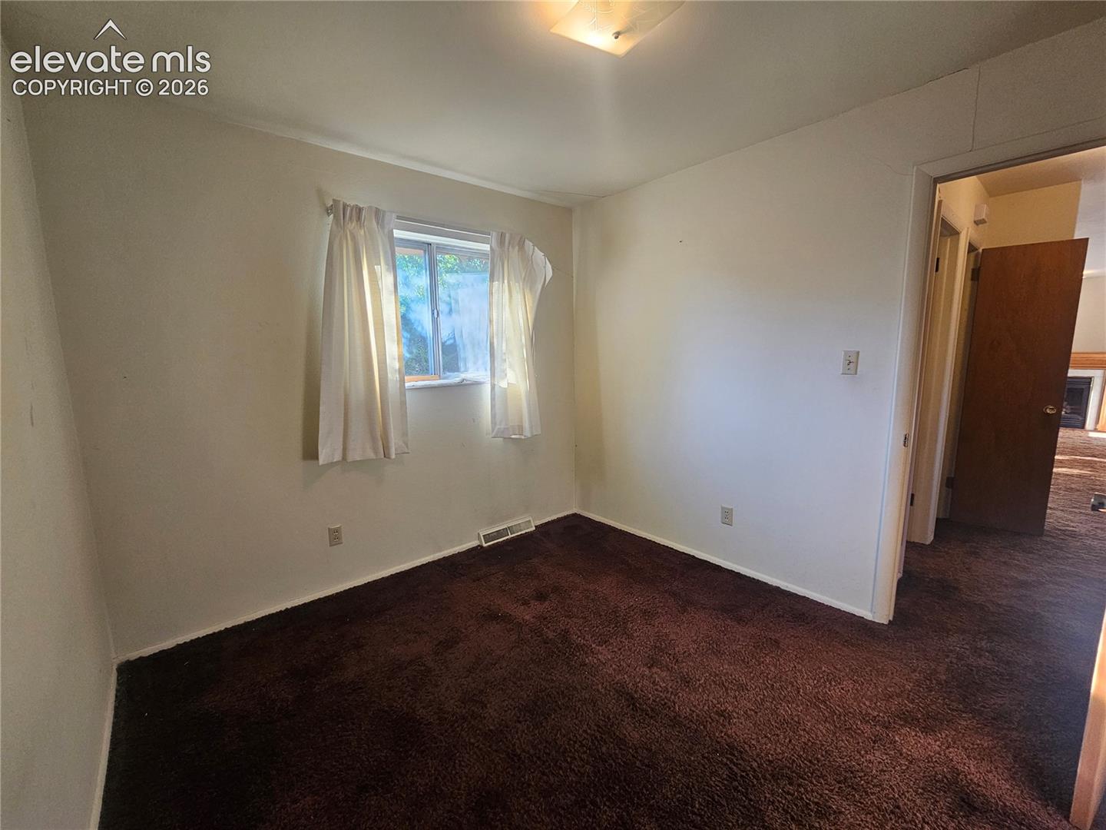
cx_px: 553
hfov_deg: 106.2
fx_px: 415
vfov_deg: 89.9
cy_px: 415
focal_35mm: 13
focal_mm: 2.2
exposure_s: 1/60
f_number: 2.2
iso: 100
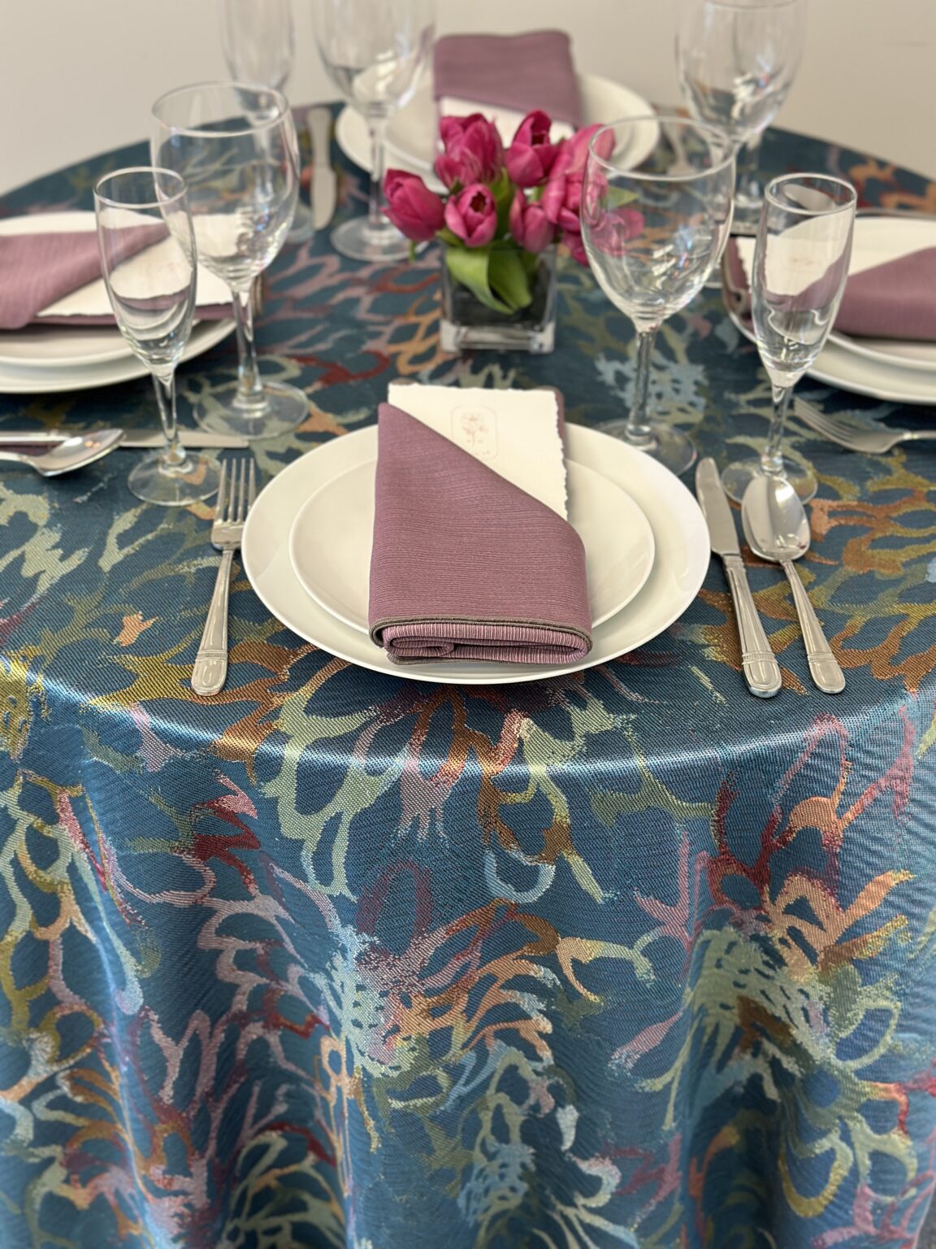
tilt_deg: -37.0
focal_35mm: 48
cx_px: 468
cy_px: 624
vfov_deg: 39.7
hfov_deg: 30.3
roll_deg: -0.3
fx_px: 1731
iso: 160
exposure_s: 1/120
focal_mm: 6.86
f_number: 1.78
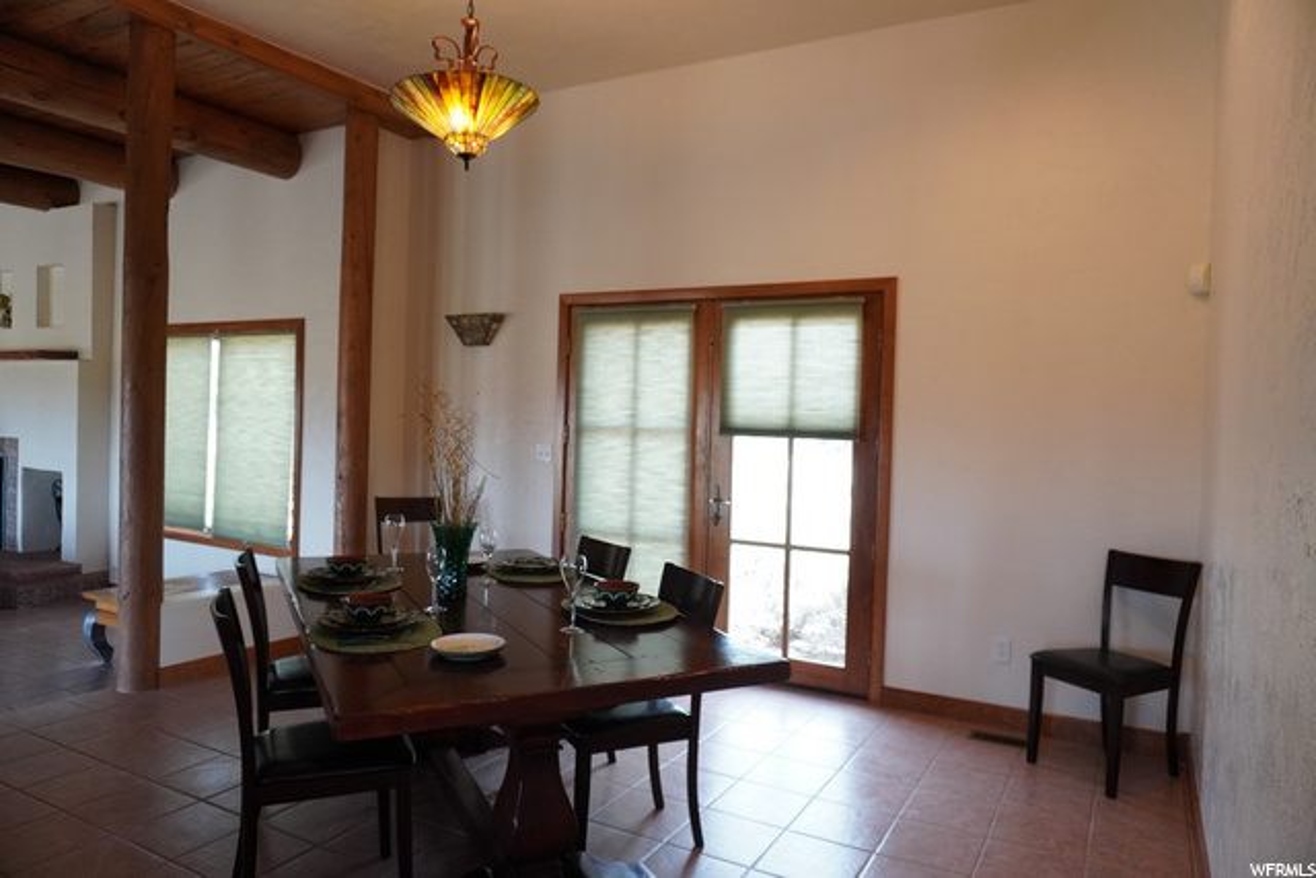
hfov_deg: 73.7
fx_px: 877
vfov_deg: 53.2
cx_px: 658
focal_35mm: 24
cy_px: 439
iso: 1000
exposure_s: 1/160
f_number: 4
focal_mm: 16
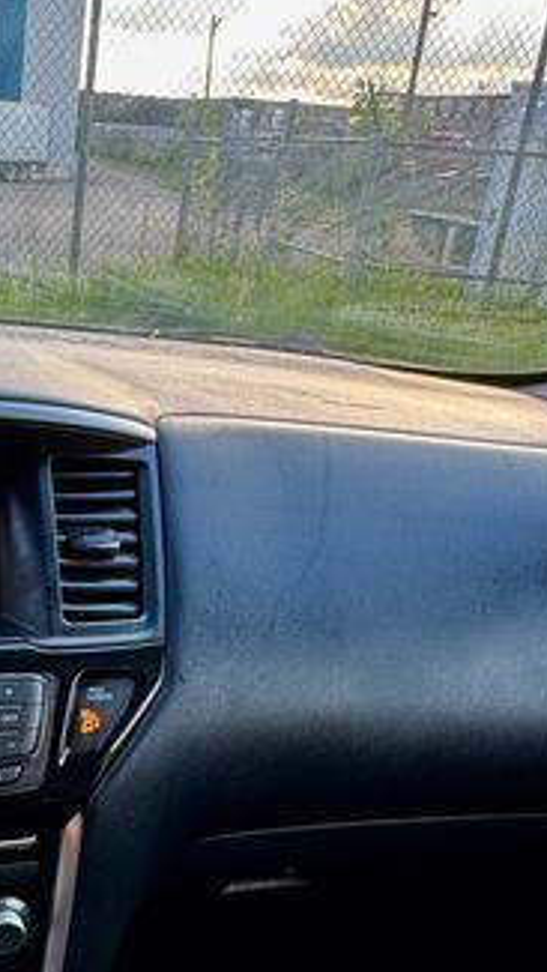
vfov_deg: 43.3
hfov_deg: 25.4
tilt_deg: -29.7
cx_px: 15
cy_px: 781
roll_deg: -4.6
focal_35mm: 45
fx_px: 1159
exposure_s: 1/99
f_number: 2.2
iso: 64
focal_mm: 2.22
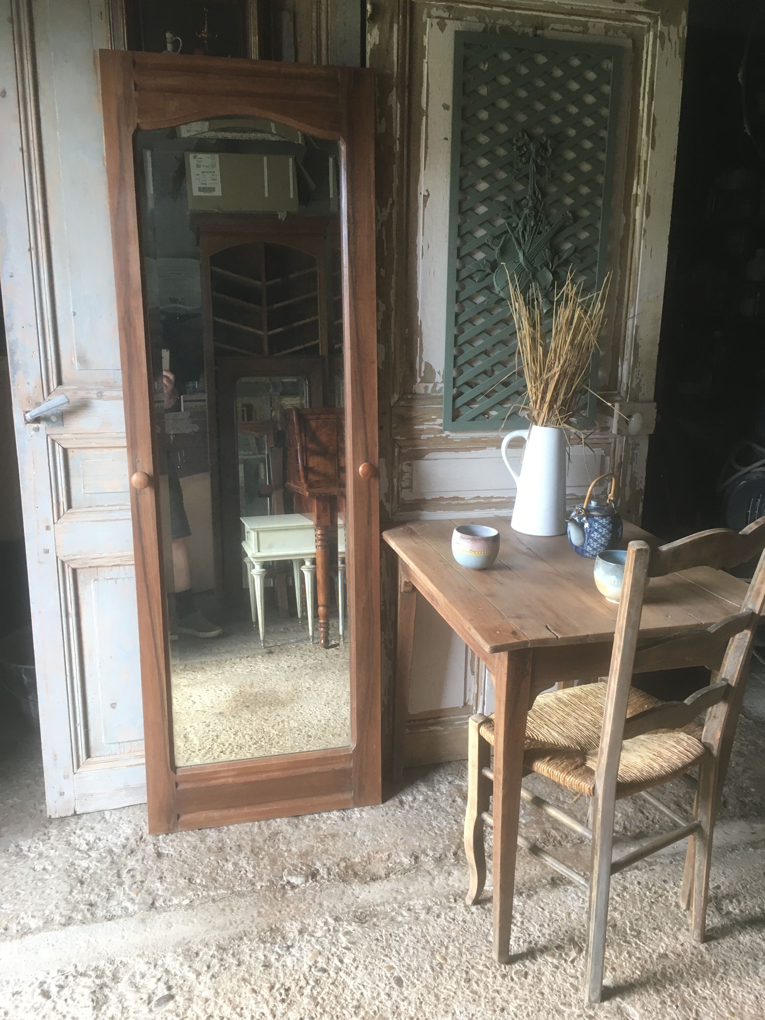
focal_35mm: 29
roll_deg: -1.1
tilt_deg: -17.4
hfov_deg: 48.2
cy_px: 510
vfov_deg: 61.7
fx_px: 855
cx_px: 382
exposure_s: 1/33
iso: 100
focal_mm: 4.15
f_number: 2.2
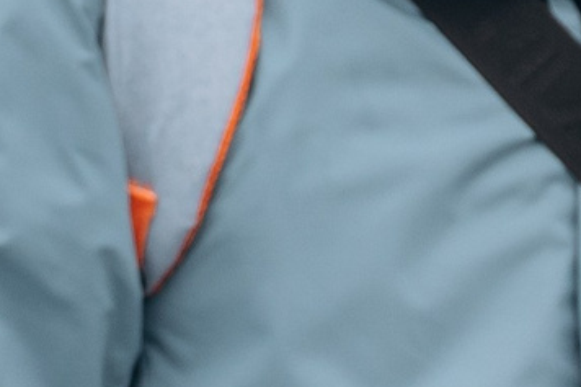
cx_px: 1446
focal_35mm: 935
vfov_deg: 1.5
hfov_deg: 2.2
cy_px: -112
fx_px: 15082
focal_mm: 119
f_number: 4
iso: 400
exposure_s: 1/800
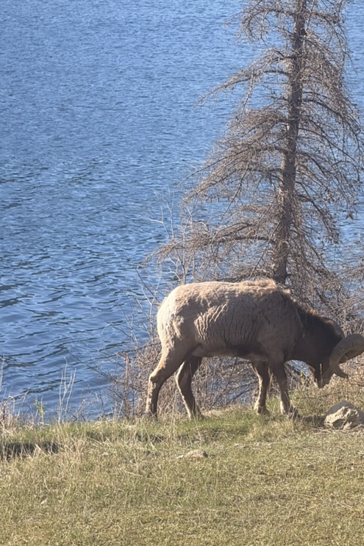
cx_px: 216
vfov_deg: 12.0
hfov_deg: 8.0
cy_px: 306
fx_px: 2610
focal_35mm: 172
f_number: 2.8
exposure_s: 1/751
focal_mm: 15.66
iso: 50
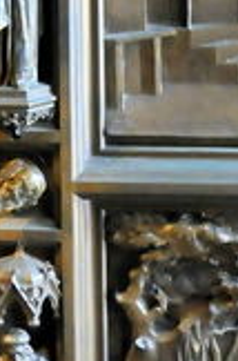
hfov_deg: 9.1
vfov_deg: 13.2
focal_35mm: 150
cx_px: 197
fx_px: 1497
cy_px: -125
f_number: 8
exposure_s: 1/13
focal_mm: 18
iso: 1600
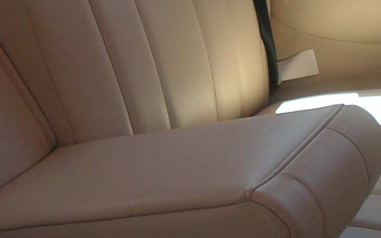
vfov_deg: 11.4
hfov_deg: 18.1
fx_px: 1194
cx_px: 233
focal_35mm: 115
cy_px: 70
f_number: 3.2
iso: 64
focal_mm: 6
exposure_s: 1/250
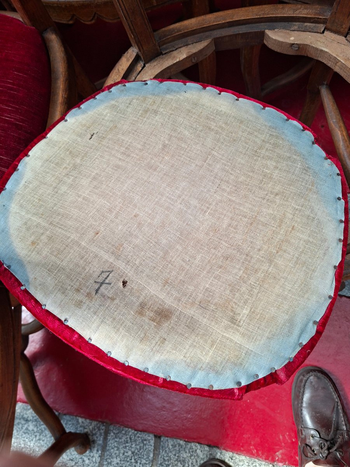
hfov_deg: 58.9
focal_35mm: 23
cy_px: 234
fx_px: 310
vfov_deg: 73.9
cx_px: 175
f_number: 1.8
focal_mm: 5.54
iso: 50
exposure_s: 1/100
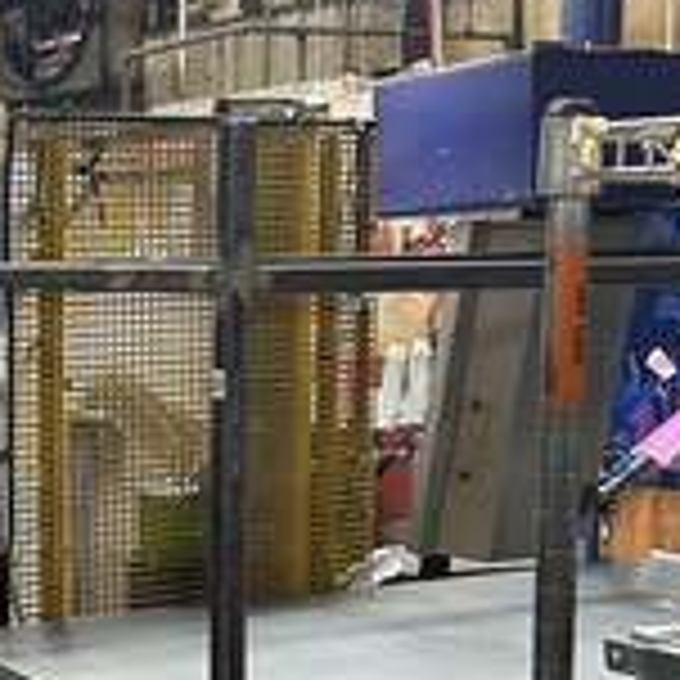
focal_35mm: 76
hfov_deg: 21.1
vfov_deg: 22.7
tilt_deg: -6.5
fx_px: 1689
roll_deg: +0.4
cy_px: 446
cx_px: -142
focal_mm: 5.7
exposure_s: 1/60
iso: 160
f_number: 1.5
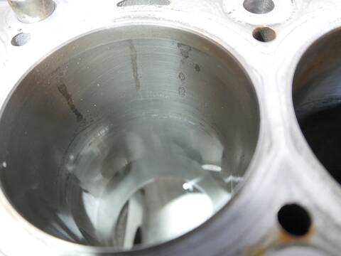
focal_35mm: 28
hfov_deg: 63.4
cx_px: 170
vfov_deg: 49.7
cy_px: 128
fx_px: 276
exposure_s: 1/100
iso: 3200
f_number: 3.5
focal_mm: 14
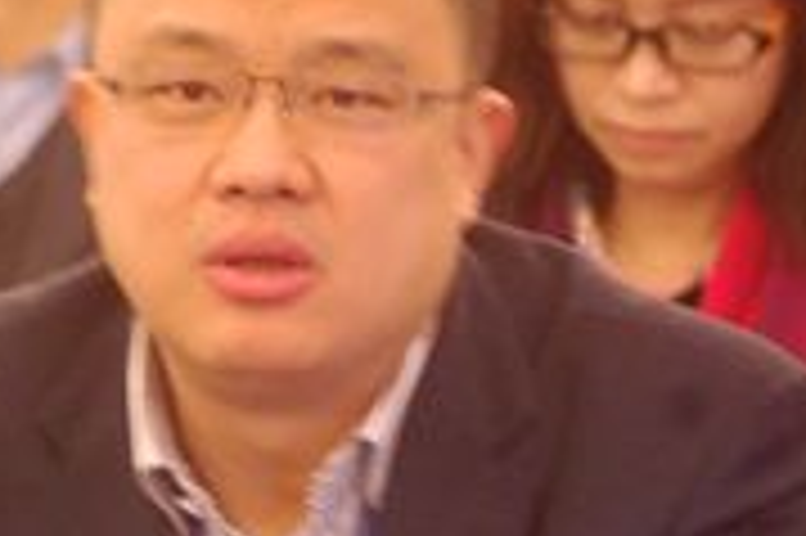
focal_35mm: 511
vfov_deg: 2.7
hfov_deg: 4.0
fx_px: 11430
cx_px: 162
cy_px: 432
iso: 1600
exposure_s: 1/10
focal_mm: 122
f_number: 5
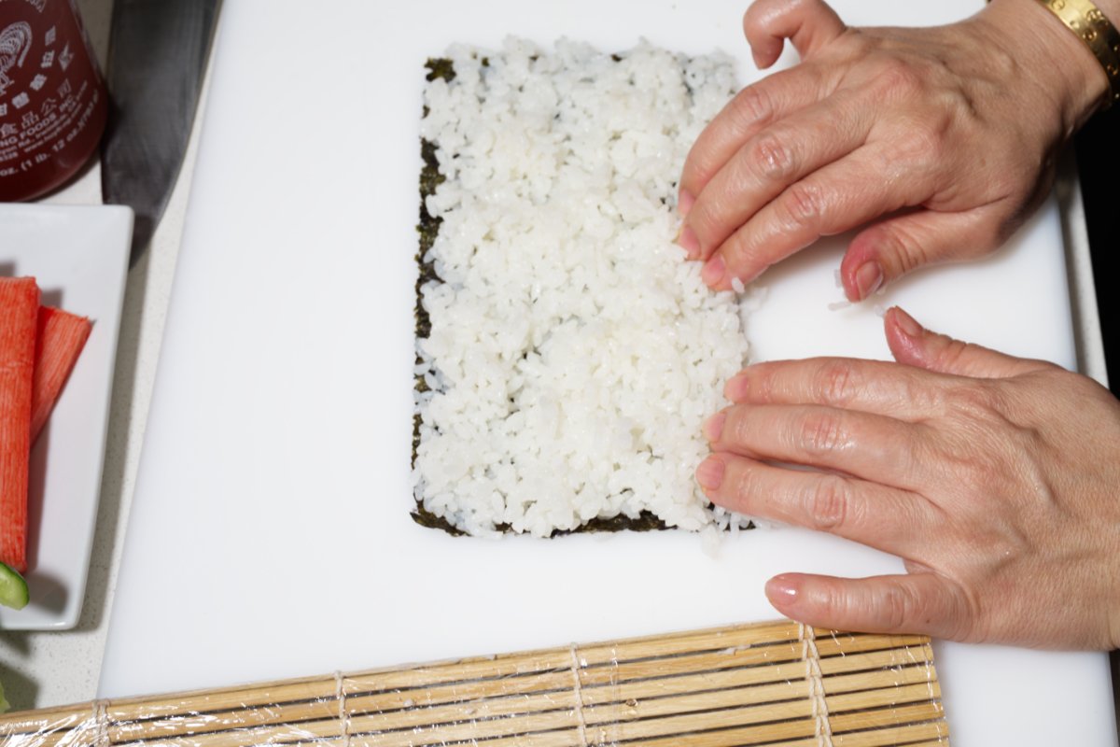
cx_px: 560
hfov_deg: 39.6
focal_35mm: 50
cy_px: 374
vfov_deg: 27.0
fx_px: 1555
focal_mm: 50
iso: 100
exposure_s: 1/160
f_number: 9
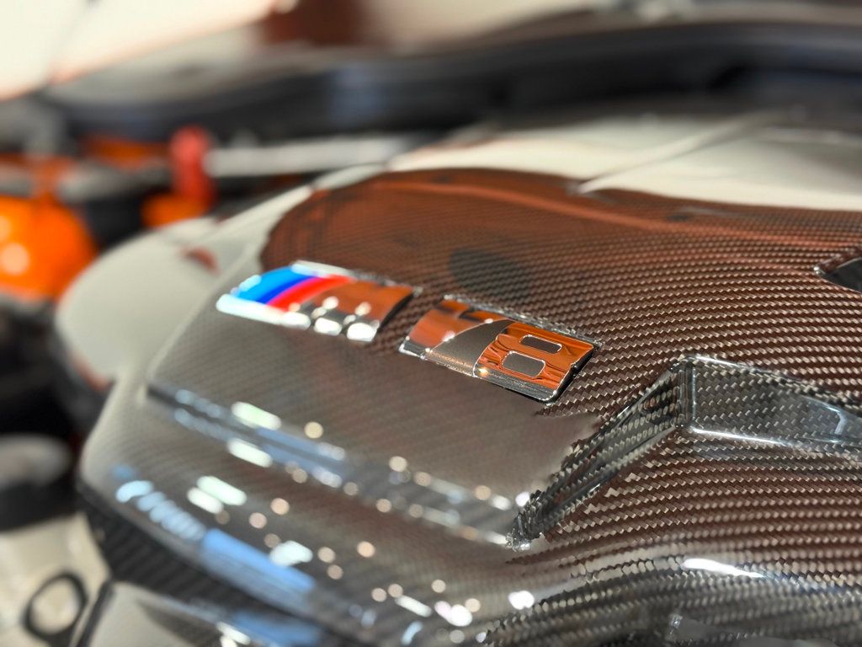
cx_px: 431
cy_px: 324
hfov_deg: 39.7
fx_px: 1195
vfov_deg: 30.3
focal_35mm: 48
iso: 320
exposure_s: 1/120
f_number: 1.78
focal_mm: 6.76
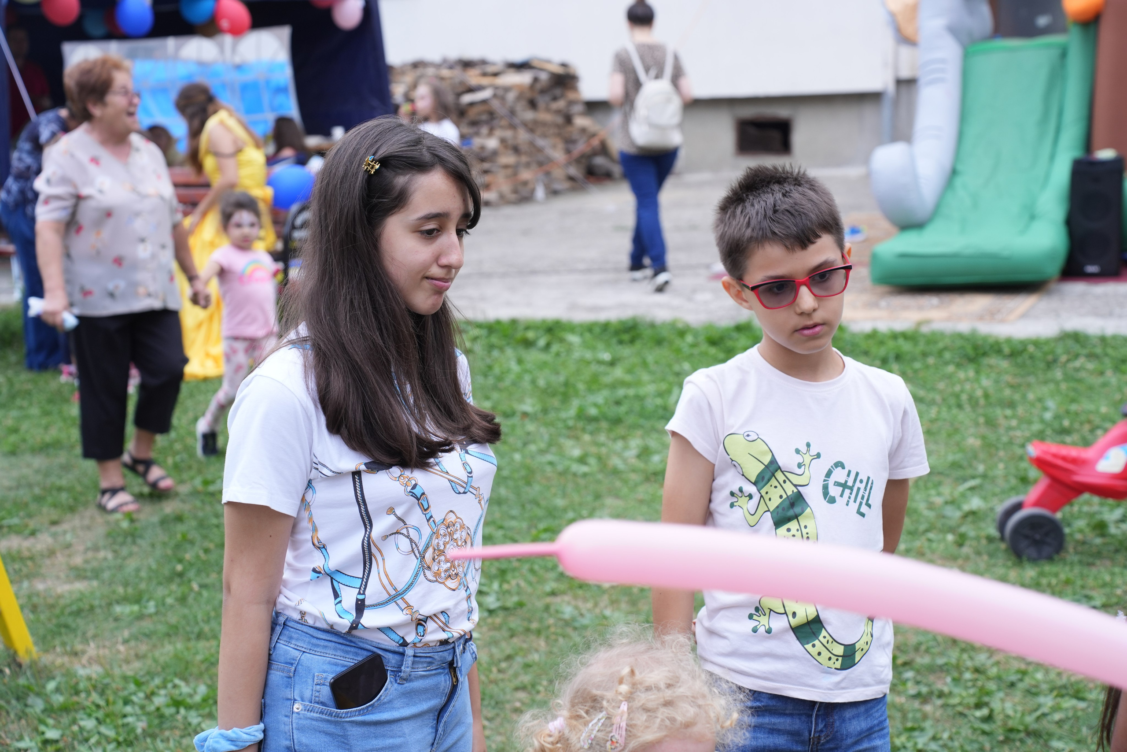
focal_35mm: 62
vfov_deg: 21.9
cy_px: 376
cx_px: 564
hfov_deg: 32.4
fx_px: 1941
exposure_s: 1/160
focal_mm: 62
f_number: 5
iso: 400
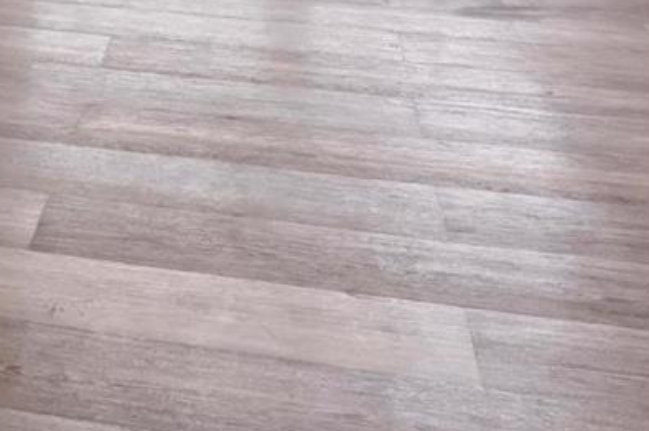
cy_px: -393
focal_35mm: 65
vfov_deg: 16.6
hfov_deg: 28.5
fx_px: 1171
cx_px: -41
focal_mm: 8
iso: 400
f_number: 6.3
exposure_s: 1/8
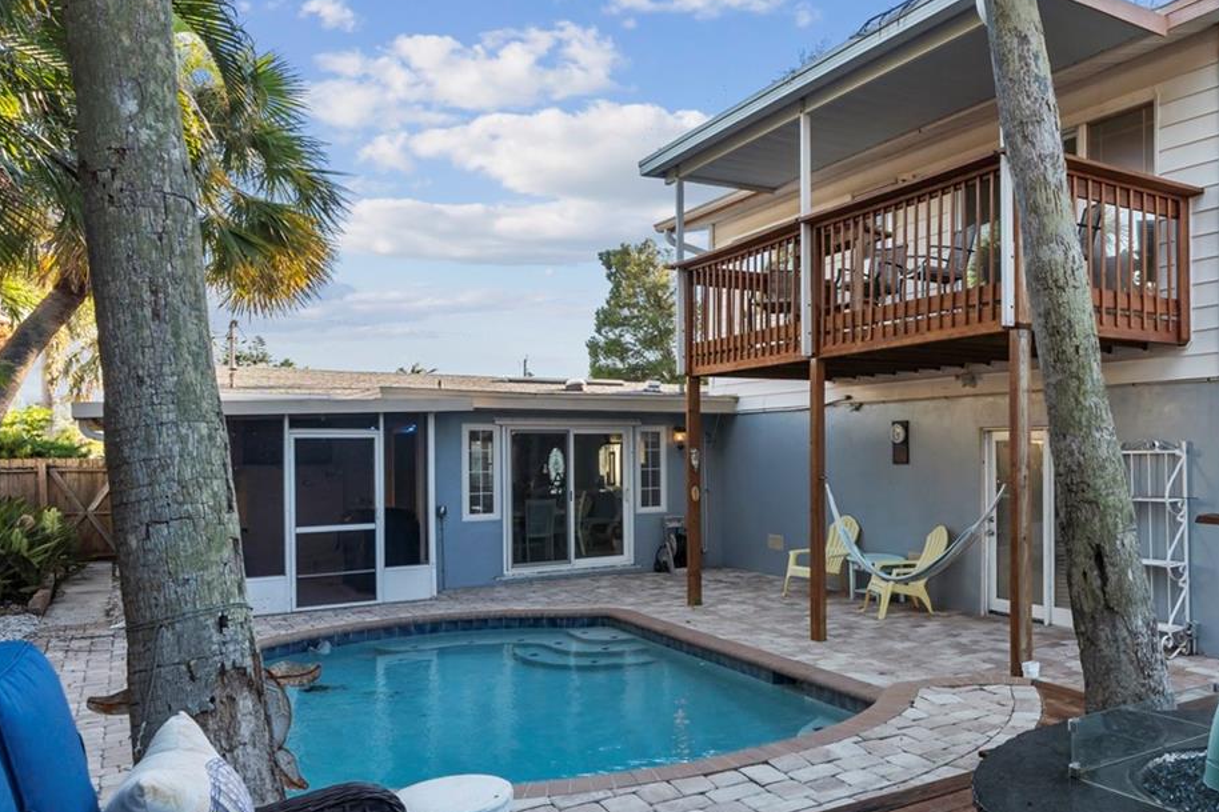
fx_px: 948
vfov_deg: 46.2
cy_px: 476
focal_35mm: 28
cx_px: 908
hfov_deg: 61.9
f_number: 9
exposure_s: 1/50
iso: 250
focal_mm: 16
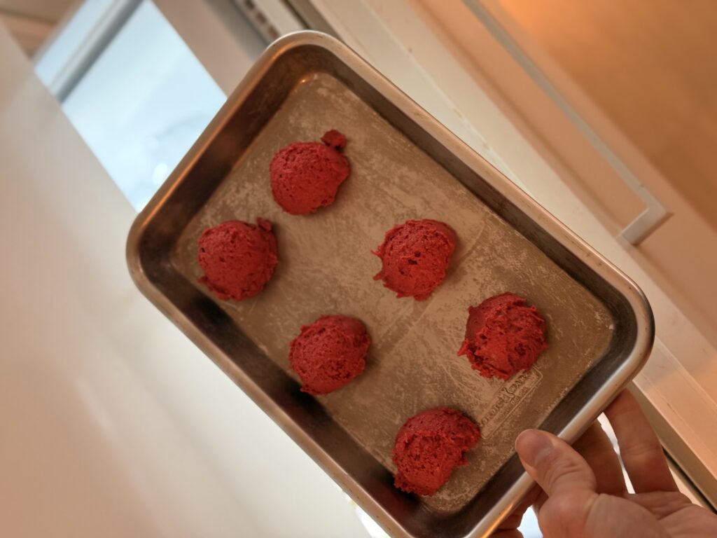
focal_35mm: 48
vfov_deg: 30.3
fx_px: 994
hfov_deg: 39.7
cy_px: 269
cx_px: 358
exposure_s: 1/47
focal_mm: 6.76
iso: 250
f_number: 1.78
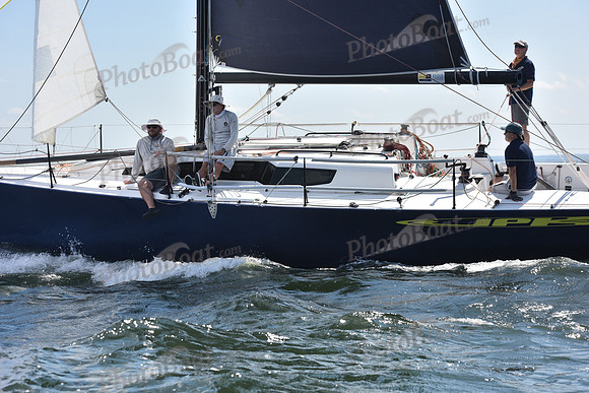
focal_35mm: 86
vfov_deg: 15.9
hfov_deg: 23.6
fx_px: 1407
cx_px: 294
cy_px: 196
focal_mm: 86
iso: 320
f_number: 7.1
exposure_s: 1/1250
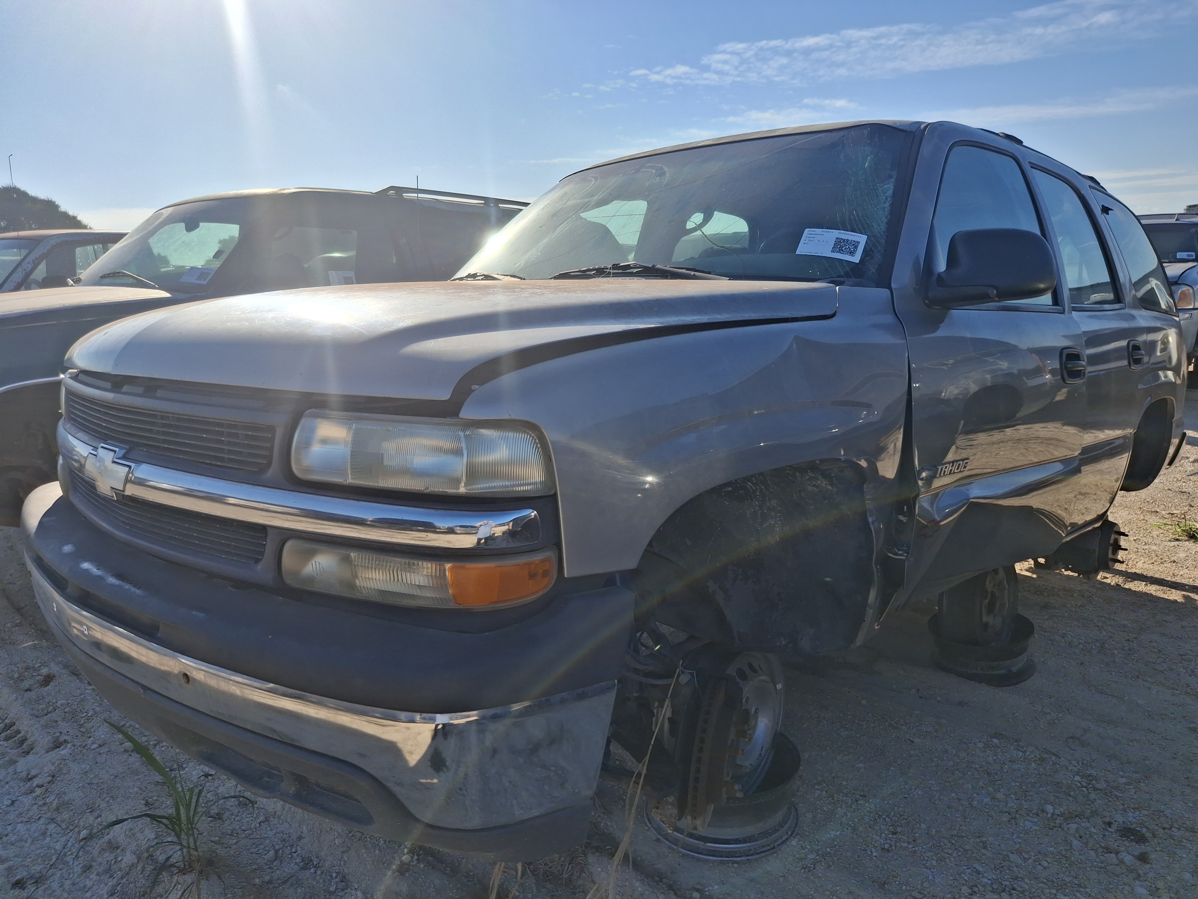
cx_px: 599
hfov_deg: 69.4
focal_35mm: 25
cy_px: 450
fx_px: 865
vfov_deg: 54.9
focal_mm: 4.69
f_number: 1.8
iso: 32
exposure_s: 1/3077
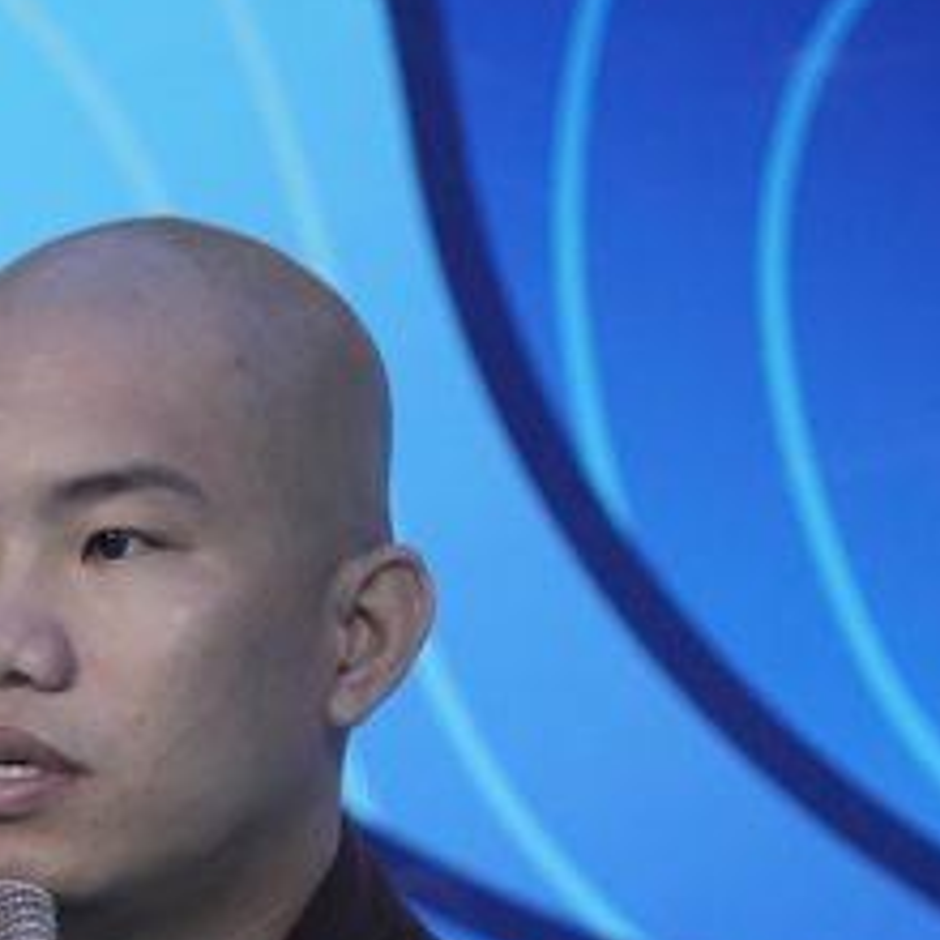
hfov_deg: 4.2
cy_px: 1305
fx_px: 12750
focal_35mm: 415
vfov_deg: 4.2
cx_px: -120
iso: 4000
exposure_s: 1/125
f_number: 2.8
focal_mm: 110
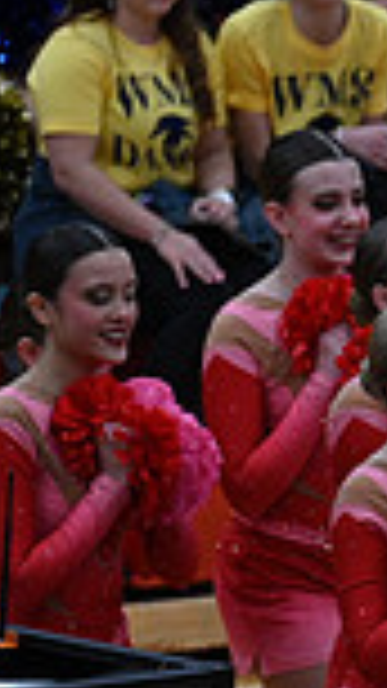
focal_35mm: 796
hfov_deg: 1.5
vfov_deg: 2.7
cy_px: 861
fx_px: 14529
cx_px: 1143
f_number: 4
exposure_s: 1/400
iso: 4000
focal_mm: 200
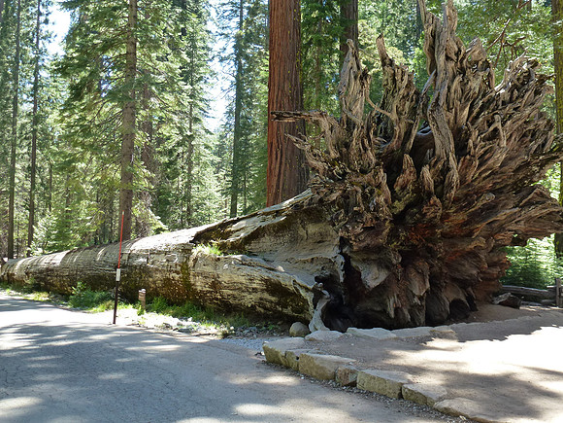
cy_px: 212
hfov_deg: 51.4
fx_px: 586
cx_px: 282
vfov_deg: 39.7
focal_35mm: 36
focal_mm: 6.4
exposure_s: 1/100
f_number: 3.7
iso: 160
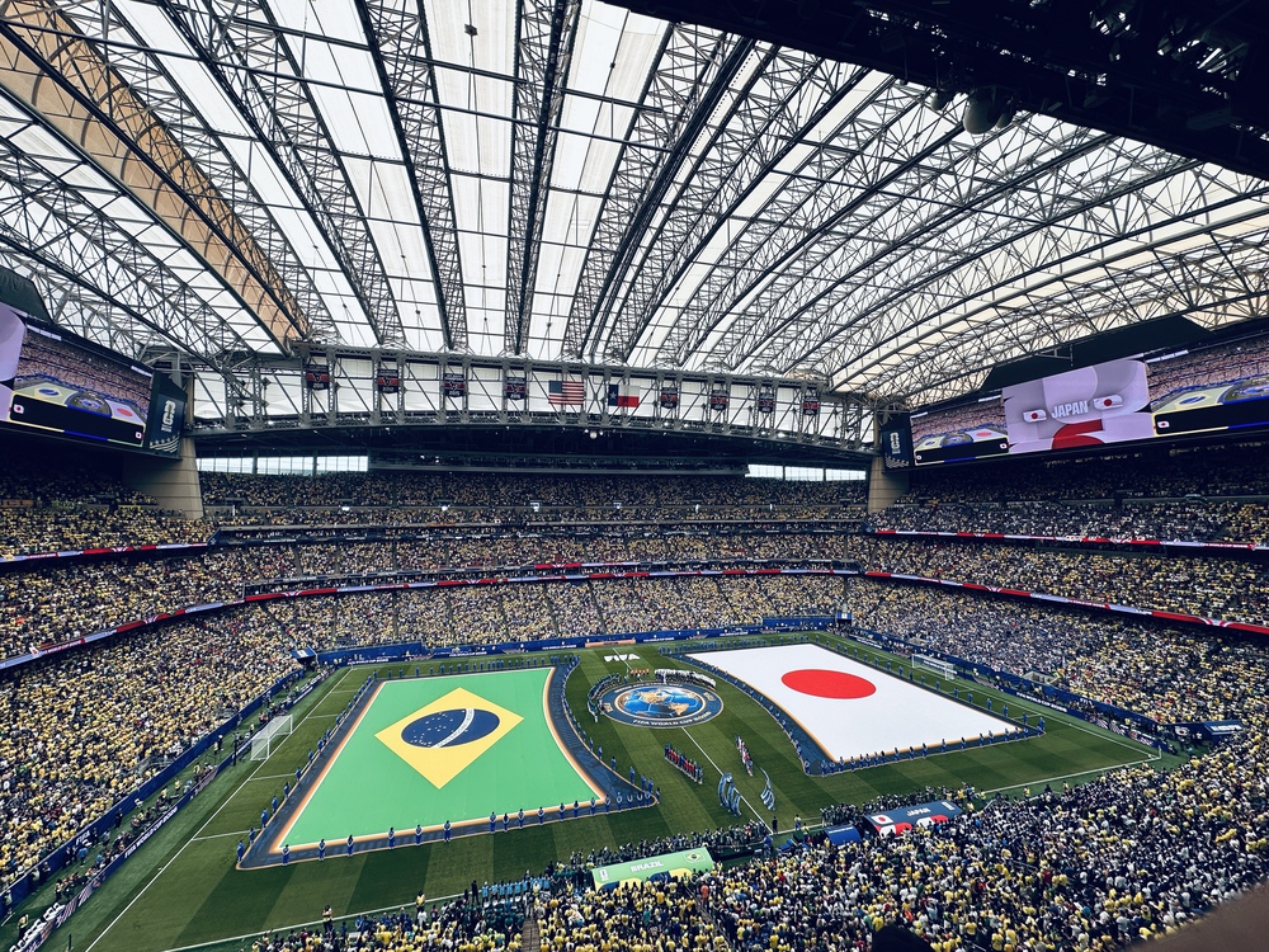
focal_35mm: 14
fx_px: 513
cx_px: 634
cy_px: 476
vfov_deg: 85.7
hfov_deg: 102.1
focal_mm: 2.22
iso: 40
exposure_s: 1/438
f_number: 2.2
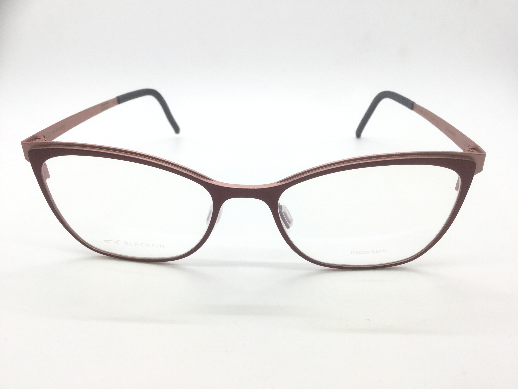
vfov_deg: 45.4
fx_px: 464
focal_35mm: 31
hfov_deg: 58.4
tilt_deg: -29.8
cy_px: 194
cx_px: 259
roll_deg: -0.8
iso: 40
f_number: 2.4
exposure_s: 1/100
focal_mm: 3.3
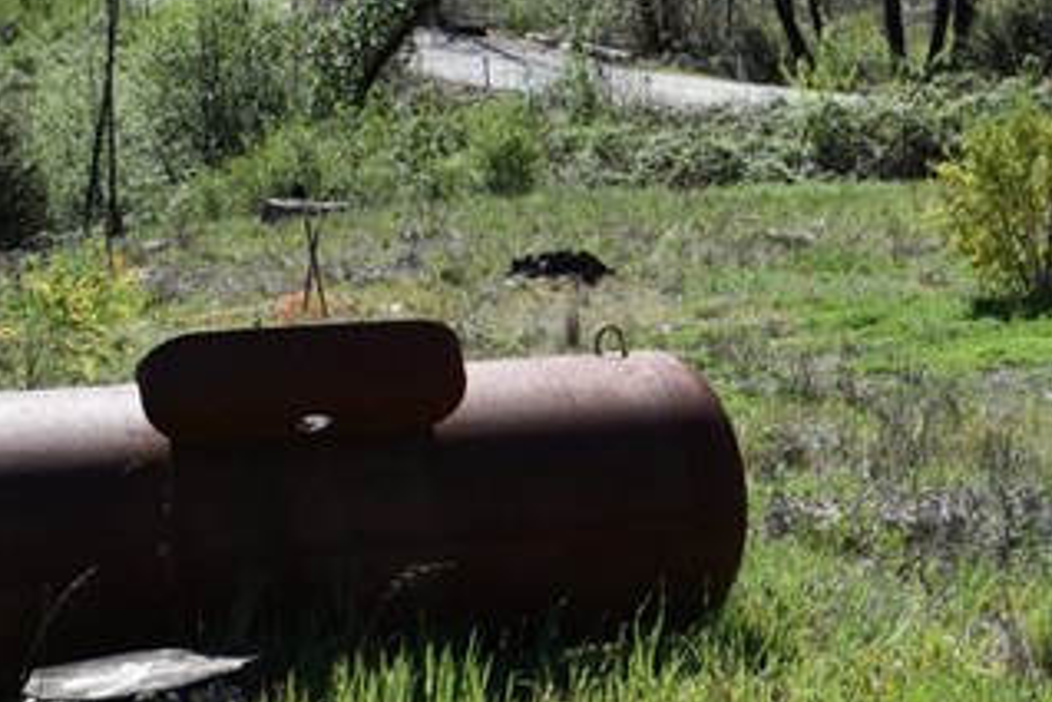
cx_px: 1131
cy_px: 522
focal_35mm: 87
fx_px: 2542
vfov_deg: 15.6
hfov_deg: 22.2
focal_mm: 18
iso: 250
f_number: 8
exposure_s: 1/500
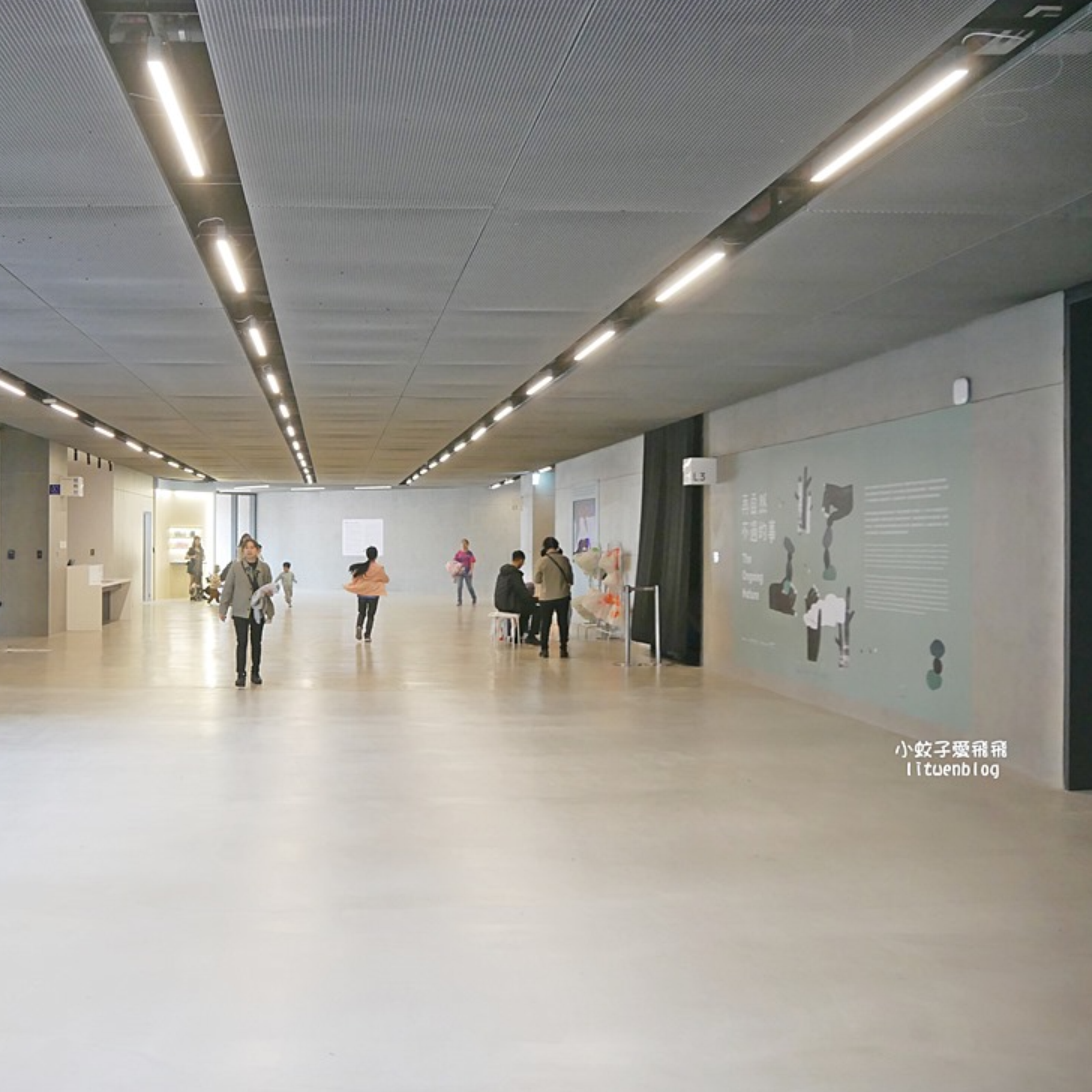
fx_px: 1213
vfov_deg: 48.4
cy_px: 535
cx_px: 350
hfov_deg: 47.5
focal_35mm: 34
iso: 1000
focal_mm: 14
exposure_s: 1/60
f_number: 3.5
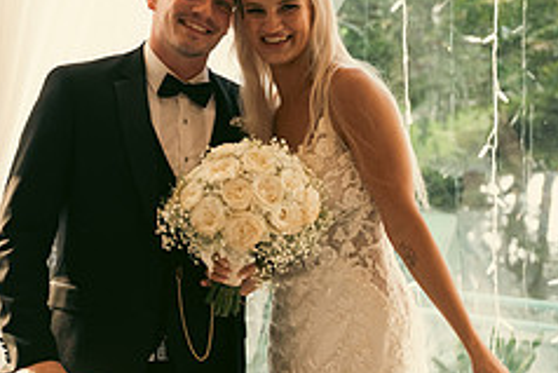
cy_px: 179
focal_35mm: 117
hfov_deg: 17.2
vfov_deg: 11.7
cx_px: 61
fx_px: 1815
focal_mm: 48
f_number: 3.5
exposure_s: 1/160
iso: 320
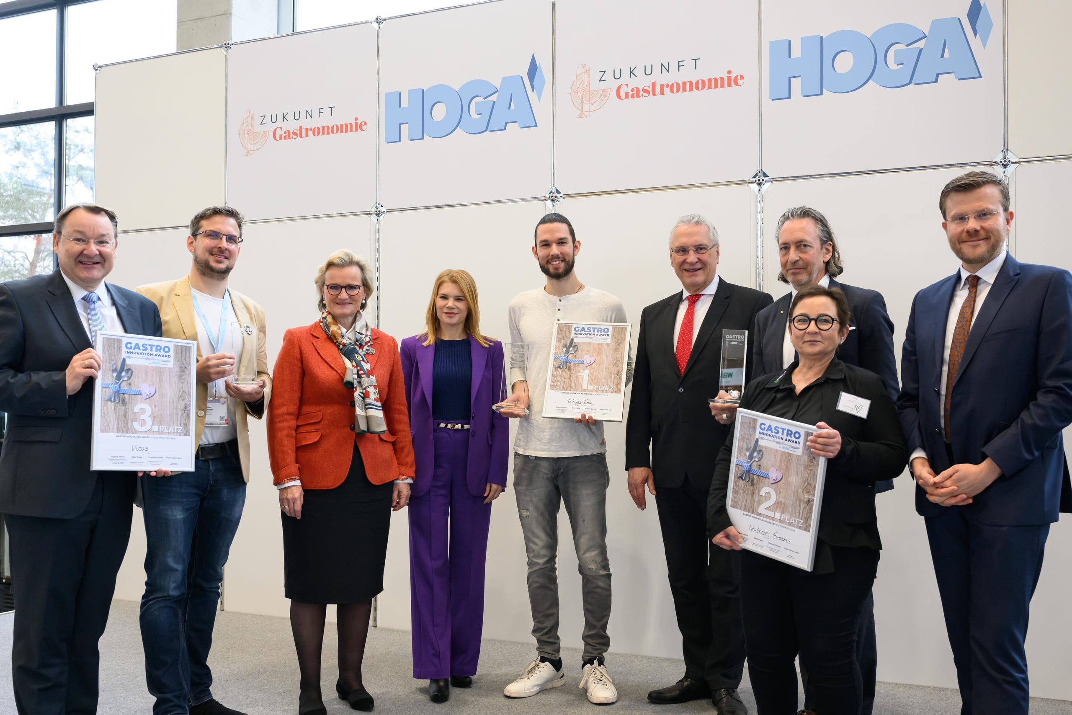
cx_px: 536
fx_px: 983
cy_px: 358
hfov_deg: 57.2
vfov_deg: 40.0
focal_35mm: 33
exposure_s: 1/160
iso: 3200
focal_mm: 33
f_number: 4.5
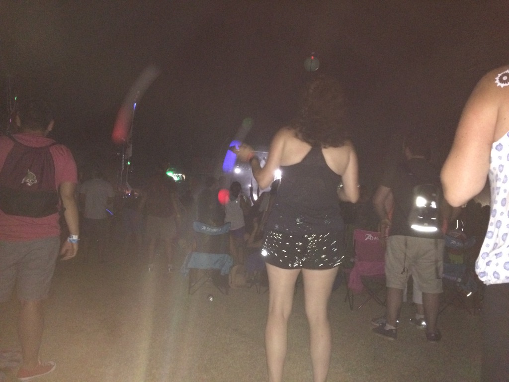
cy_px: 191
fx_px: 426
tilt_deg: +1.5
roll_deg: -2.8
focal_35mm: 29
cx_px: 254
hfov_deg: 61.7
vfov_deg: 48.2
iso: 640
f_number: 2.2
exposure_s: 1/16
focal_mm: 4.15
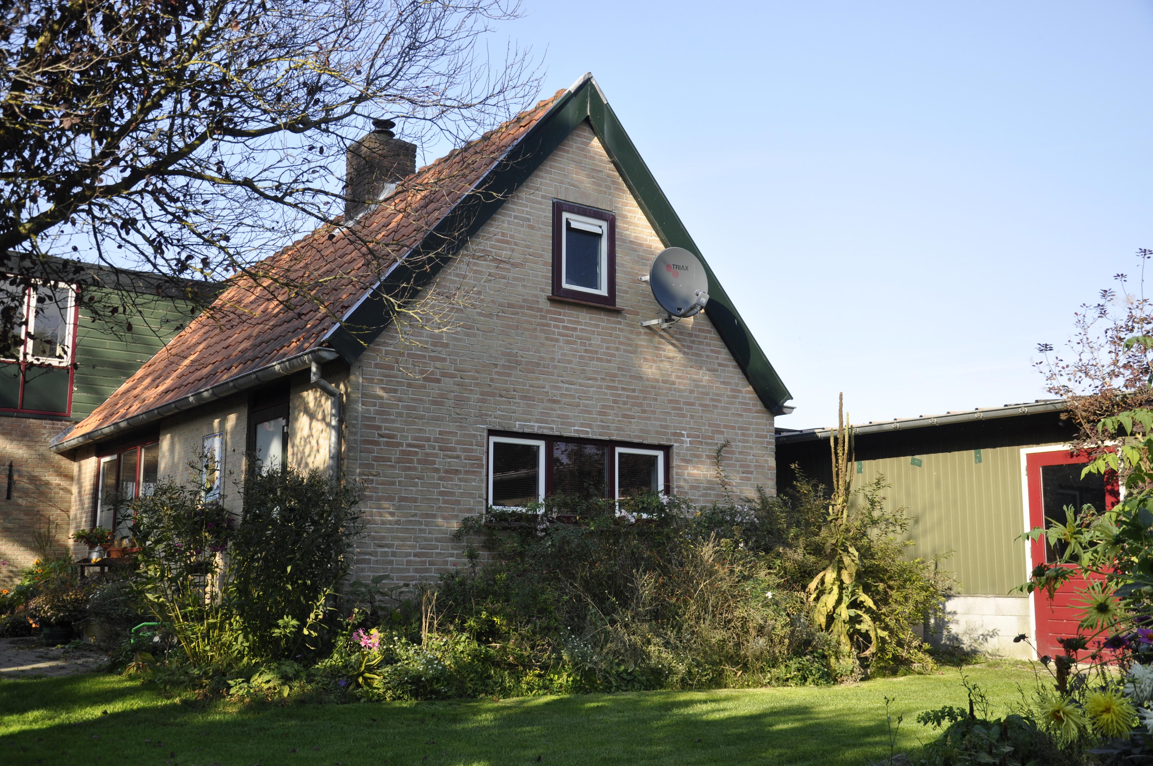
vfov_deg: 35.4
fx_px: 1200
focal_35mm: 38
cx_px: 576
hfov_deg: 51.3
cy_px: 383
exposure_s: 1/125
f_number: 5.6
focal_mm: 25
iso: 250
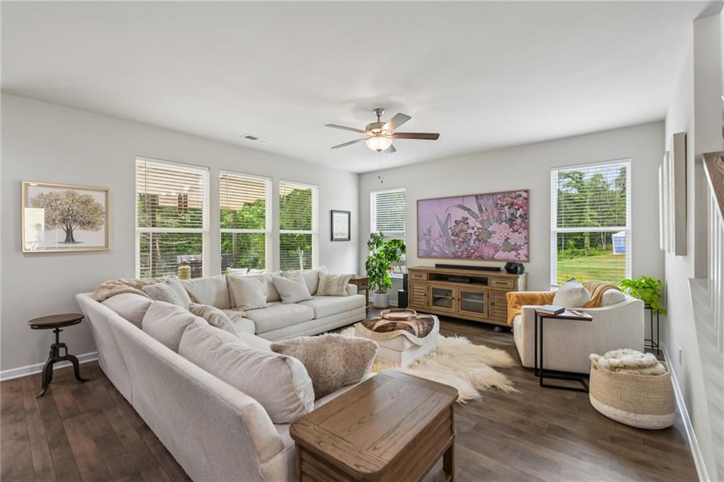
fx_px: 322
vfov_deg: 73.7
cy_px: 241
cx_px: 362
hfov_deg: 96.8
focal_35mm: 16
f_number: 8
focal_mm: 16
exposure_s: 1/80
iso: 400
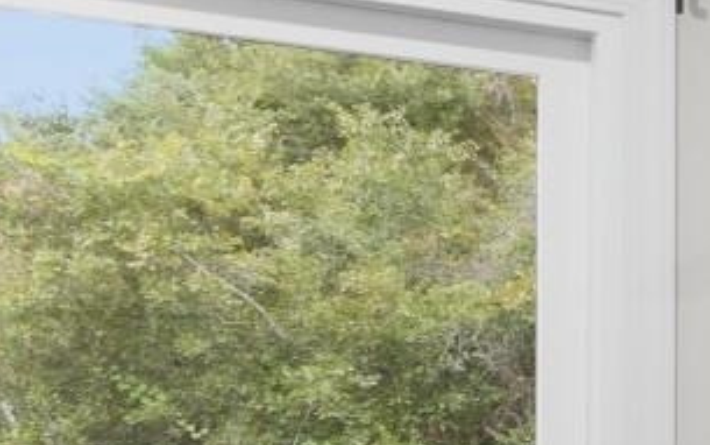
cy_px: 431
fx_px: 1781
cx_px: 1732
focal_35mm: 92
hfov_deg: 14.4
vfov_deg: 14.0
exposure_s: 1/2
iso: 100
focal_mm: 11.5
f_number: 4.8
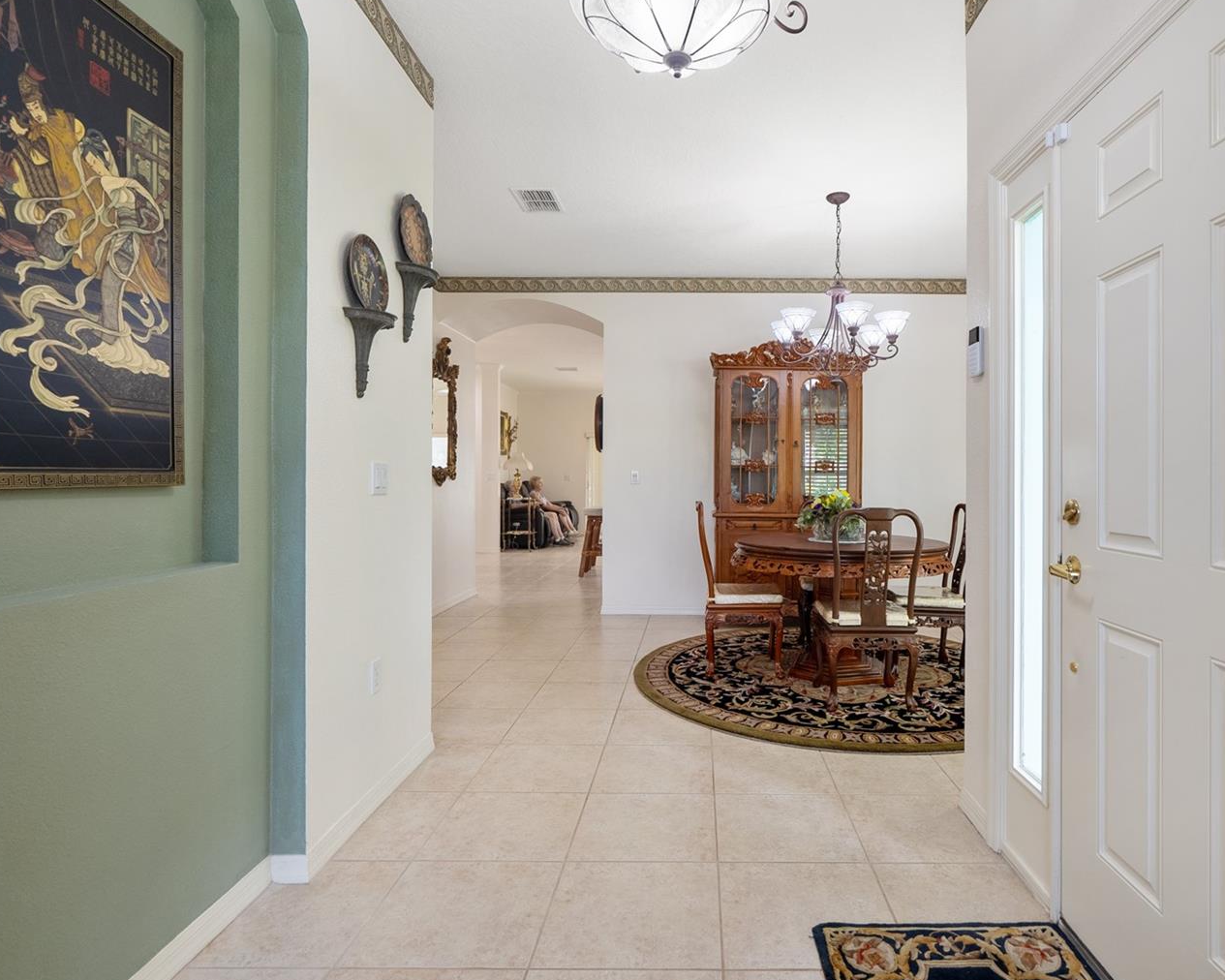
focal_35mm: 19
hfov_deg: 82.8
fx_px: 689
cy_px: 474
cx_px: 700
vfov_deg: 70.8
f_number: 8
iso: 1000
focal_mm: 16
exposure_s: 1/15
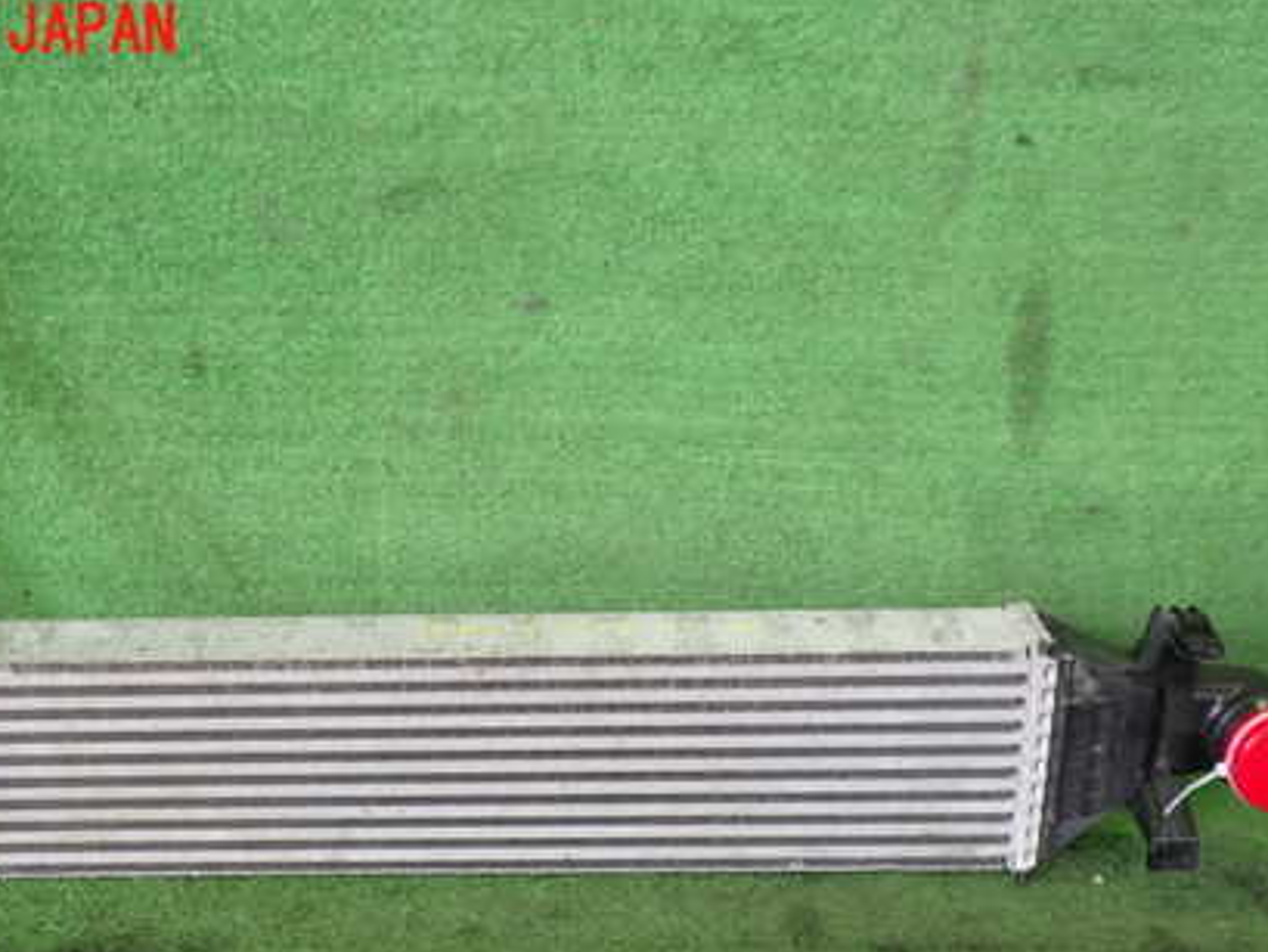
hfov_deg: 42.8
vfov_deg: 32.4
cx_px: 543
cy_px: 692
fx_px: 1612
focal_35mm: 44
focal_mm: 5.4
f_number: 2.3
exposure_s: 1/40
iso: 200
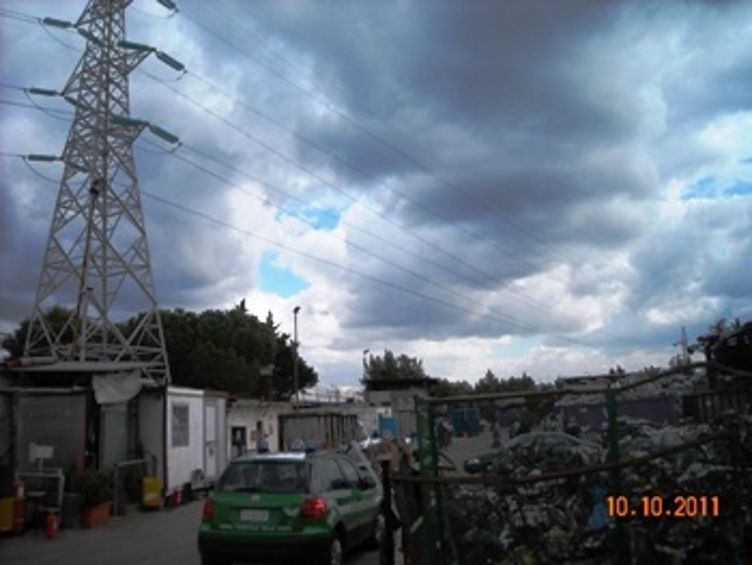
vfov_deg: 40.7
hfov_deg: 52.6
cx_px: 376
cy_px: 282
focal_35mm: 35
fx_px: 761
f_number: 5.6
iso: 64
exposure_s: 1/353
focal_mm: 5.7
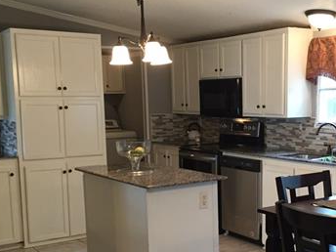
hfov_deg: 35.0
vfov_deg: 26.8
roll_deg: +0.5
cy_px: 182
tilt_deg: -9.1
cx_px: 235
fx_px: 524
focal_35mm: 54
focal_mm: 4.15
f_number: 2.2
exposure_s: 1/30
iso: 100
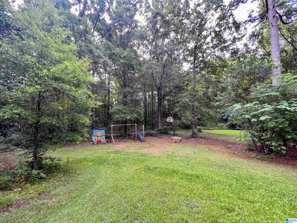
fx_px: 112
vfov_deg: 89.9
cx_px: 148
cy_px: 112
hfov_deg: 106.2
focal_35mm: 13
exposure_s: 1/100
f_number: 1.8
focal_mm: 1.57
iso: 64
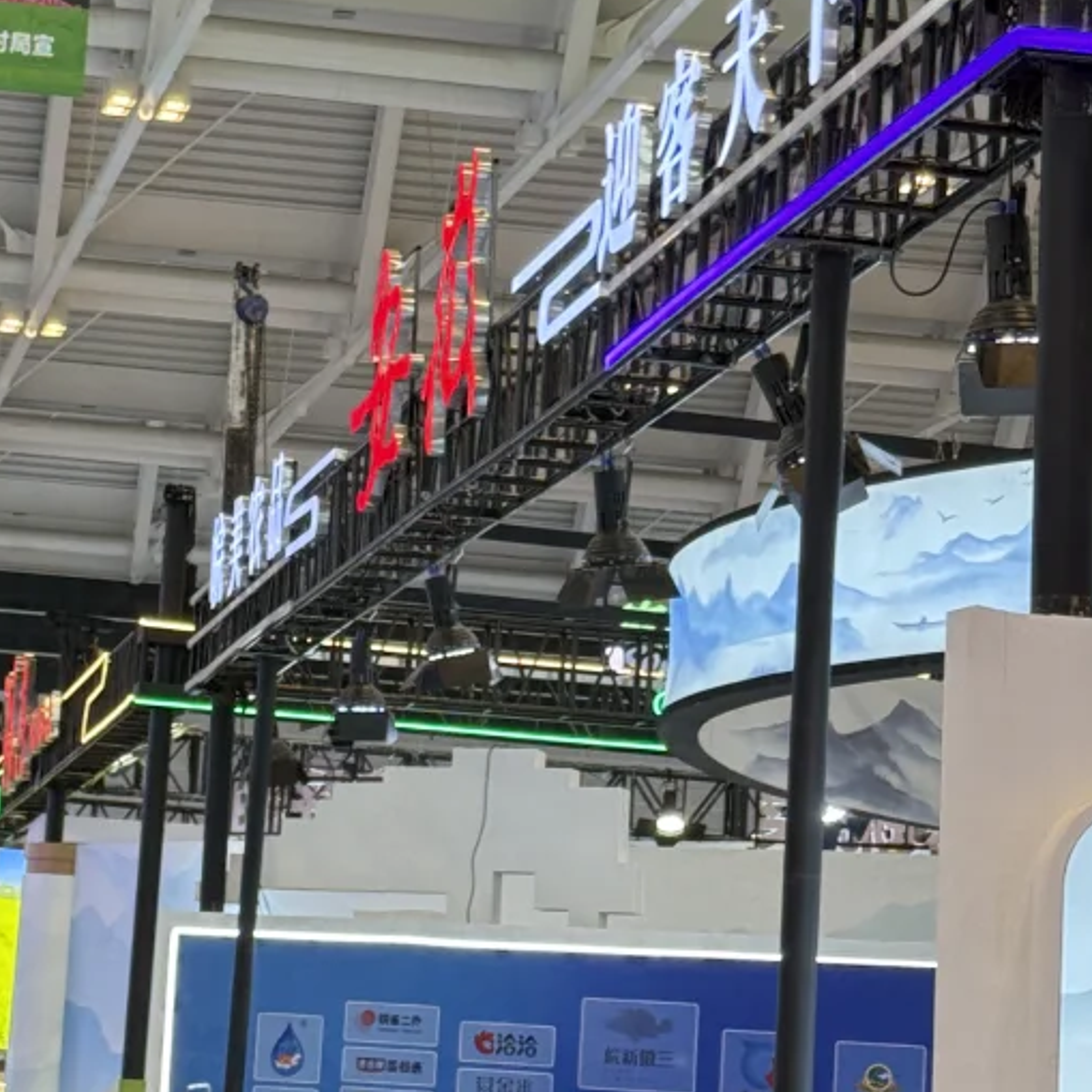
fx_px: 4283
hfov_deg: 14.5
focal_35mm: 120
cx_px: 287
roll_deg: -3.5
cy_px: 448
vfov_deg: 14.5
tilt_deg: +9.8
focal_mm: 6.76
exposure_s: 1/100
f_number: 1.78
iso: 64
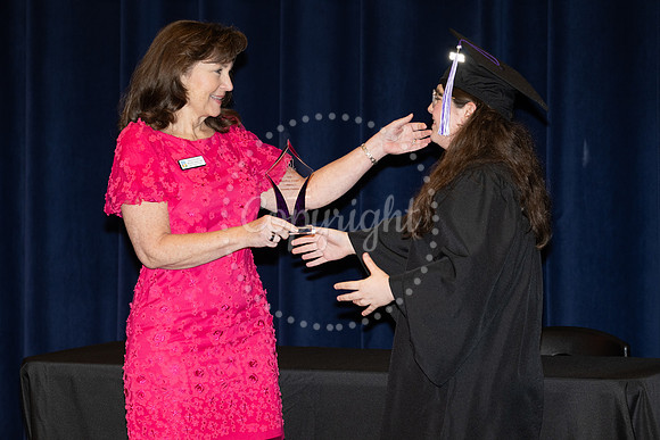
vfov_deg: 8.3
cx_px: 330
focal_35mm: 165
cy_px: 220
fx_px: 3026
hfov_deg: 12.4
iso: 1000
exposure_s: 1/160
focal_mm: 165
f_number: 5.6
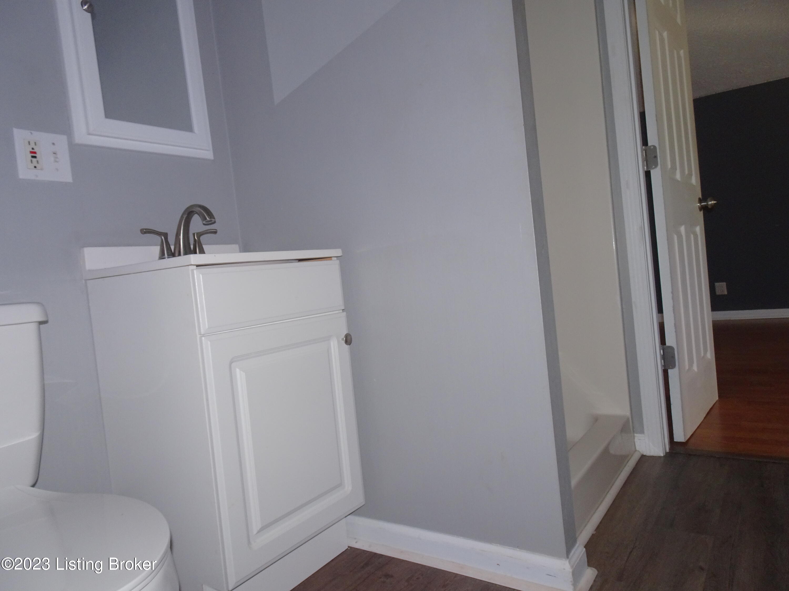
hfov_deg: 71.6
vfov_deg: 56.8
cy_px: 296
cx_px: 394
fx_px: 547
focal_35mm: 24
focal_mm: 4.1
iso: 200
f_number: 3.5
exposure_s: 1/30
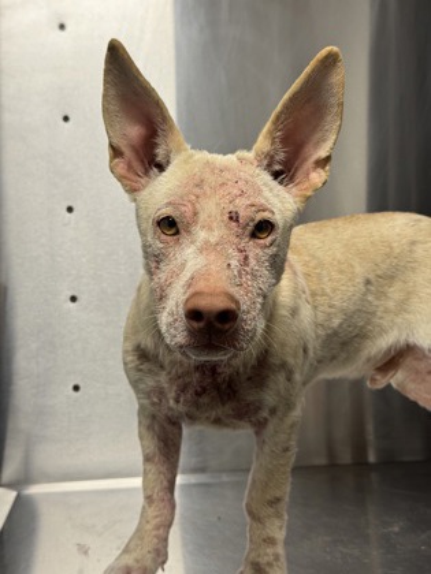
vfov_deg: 39.7
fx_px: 797
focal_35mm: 48
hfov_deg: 30.3
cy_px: 287
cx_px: 216
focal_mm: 6.76
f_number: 1.78
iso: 80
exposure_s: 1/75
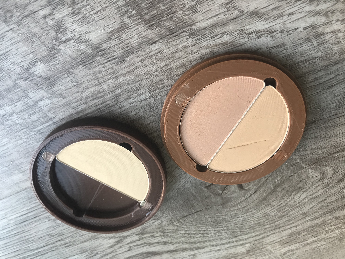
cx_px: 172
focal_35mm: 28
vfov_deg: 49.7
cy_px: 130
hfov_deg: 63.4
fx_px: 279
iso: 25
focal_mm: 3.99
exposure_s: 1/33
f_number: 1.8
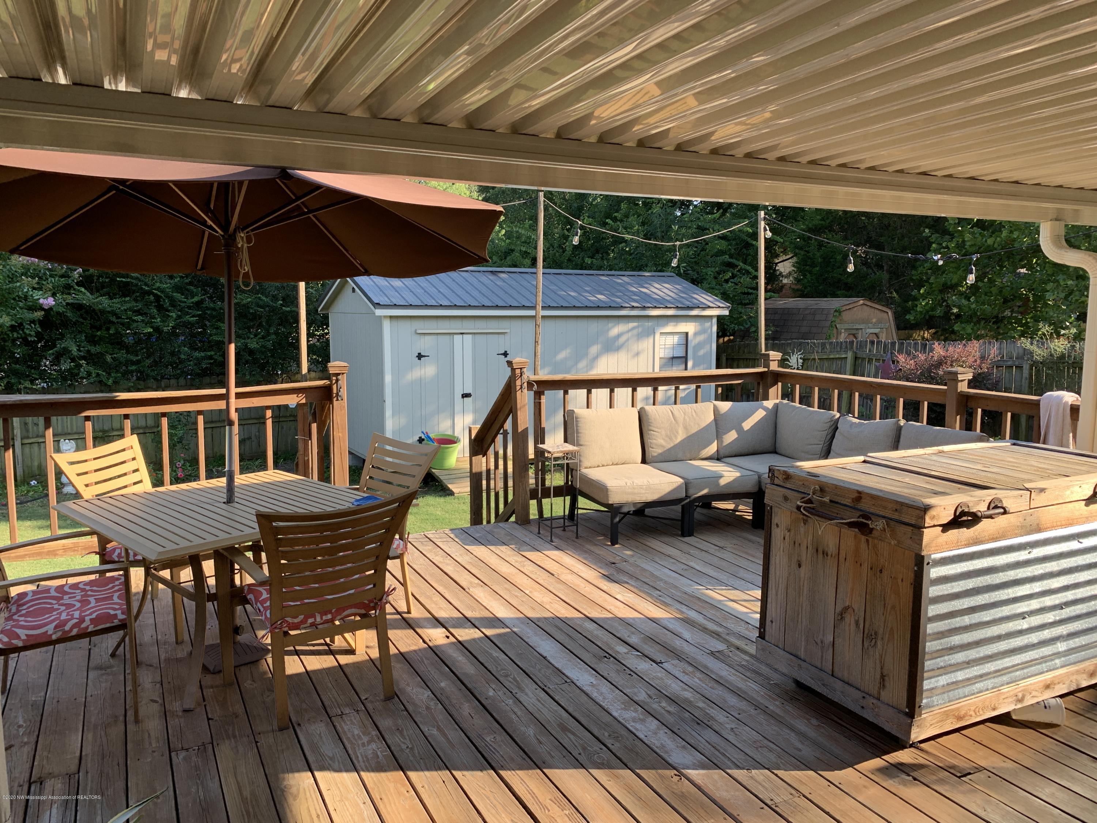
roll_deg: +0.0
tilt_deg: -5.7
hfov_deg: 67.3
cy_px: 412
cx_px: 548
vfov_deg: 53.1
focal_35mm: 26
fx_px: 824
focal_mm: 4.25
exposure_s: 1/280
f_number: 1.8
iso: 25
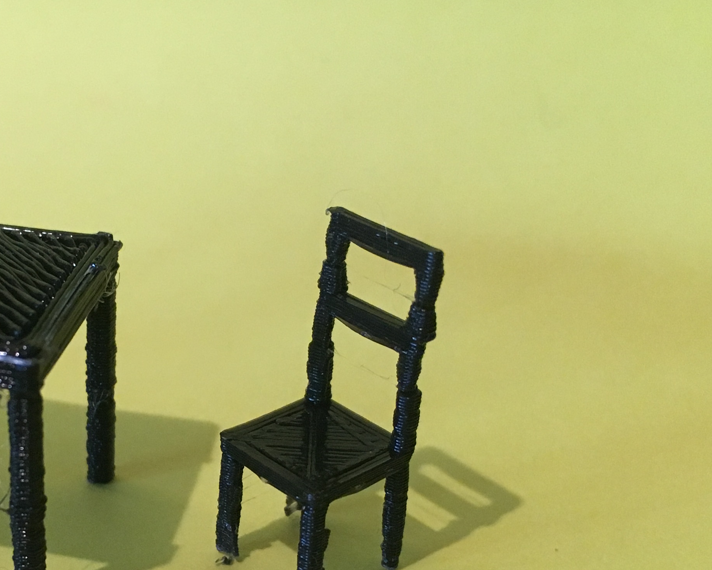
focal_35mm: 62
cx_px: 125
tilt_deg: -30.3
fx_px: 1307
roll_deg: -0.7
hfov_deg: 29.7
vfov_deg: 24.2
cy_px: 455
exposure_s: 1/33
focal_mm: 4.15
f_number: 2.2
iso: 160
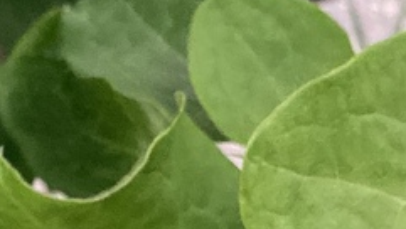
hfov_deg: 14.3
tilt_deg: -40.7
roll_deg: +8.5
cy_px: -29
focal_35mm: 140
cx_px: -202
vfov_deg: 8.6
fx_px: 1508
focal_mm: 3.3
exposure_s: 1/120
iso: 50
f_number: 2.4
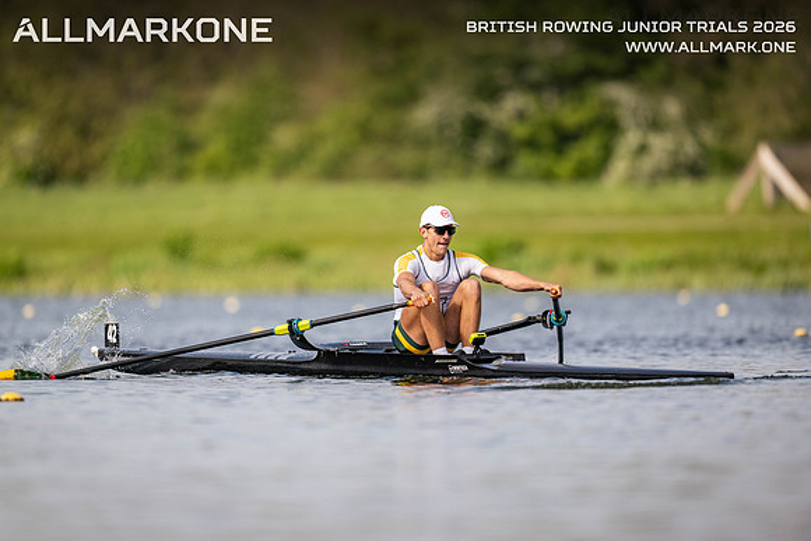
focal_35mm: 600
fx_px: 13519
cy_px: 270
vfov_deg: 2.3
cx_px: 406
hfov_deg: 3.4
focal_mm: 600
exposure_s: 1/2500
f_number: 4
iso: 320
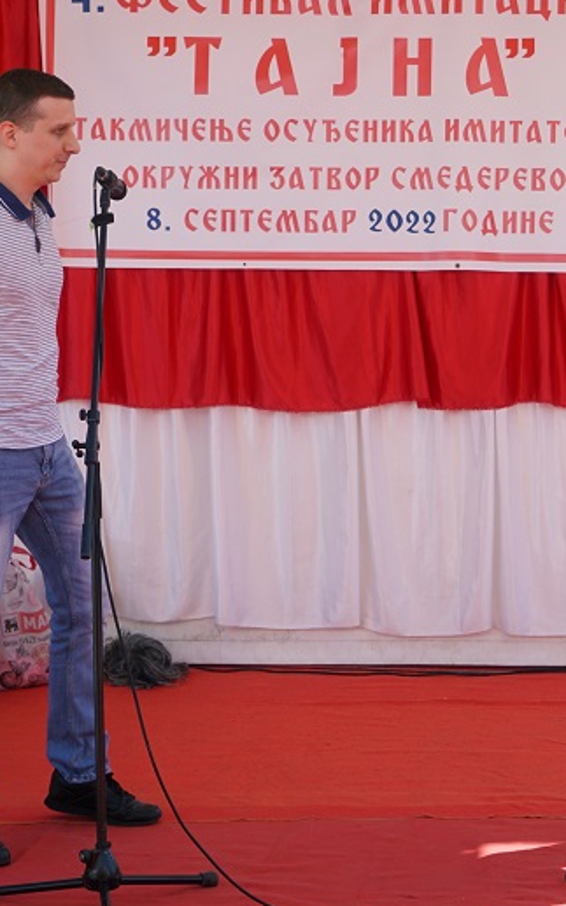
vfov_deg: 23.8
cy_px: 408
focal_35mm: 87
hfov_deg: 15.0
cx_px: 412
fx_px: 2148
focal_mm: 33
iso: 125
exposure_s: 1/200
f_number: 6.3
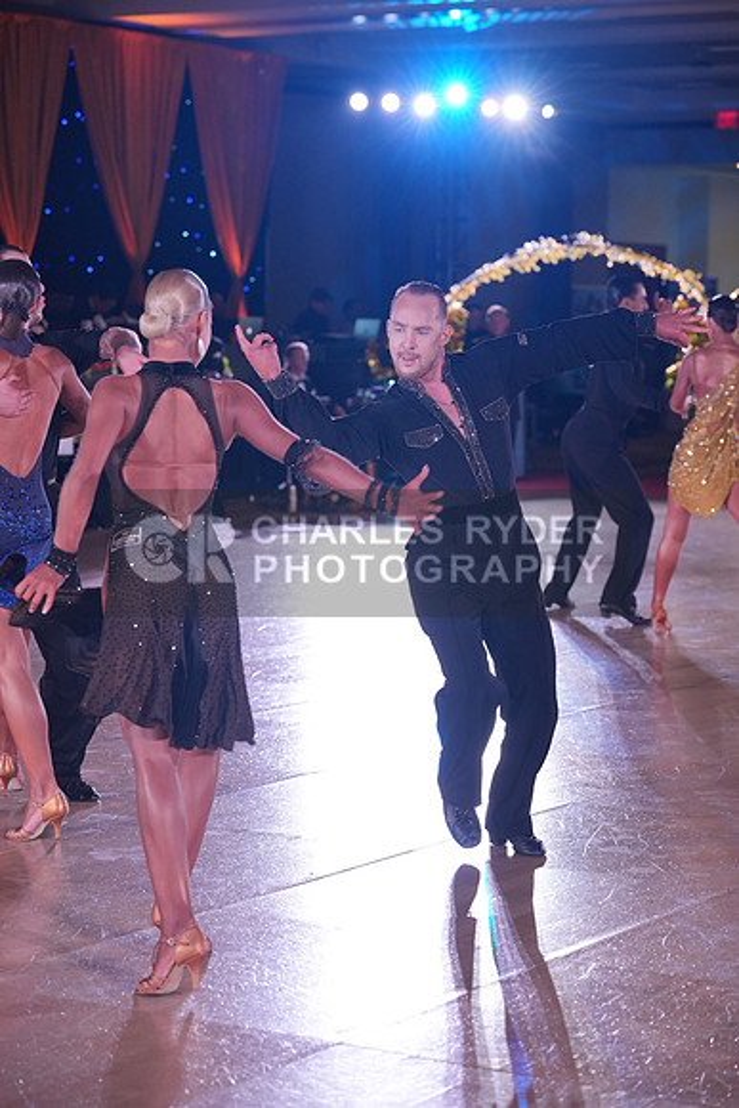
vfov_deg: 23.1
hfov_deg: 15.5
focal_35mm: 88
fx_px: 2708
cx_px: 370
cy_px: 554
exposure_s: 1/400
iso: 1250
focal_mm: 88
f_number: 4
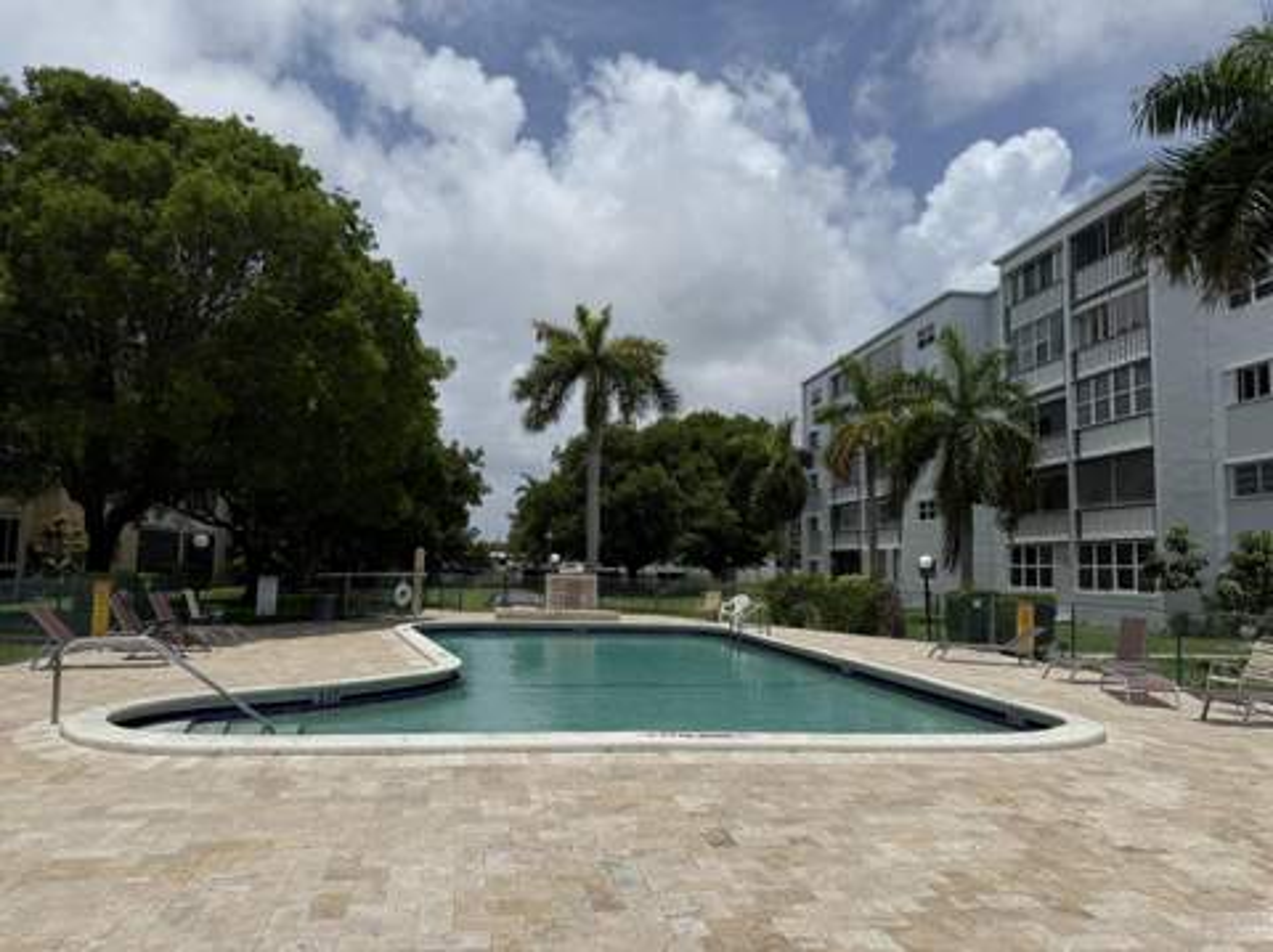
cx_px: 636
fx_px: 882
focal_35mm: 24
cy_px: 476
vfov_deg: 56.7
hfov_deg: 71.7
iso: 80
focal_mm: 6.76
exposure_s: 1/11905
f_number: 1.78
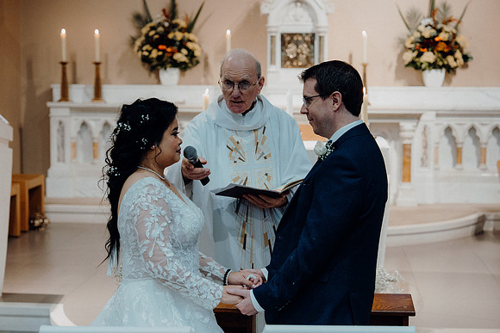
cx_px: 250
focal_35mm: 69
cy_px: 166
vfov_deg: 19.7
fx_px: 959
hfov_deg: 29.2
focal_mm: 69
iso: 1600
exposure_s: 1/160
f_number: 3.5
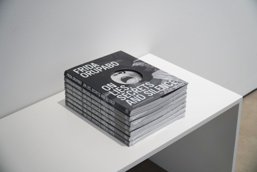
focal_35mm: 64
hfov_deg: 31.2
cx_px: 128
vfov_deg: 21.1
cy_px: 86
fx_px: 460
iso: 1000
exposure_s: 1/80
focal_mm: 43
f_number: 4.5
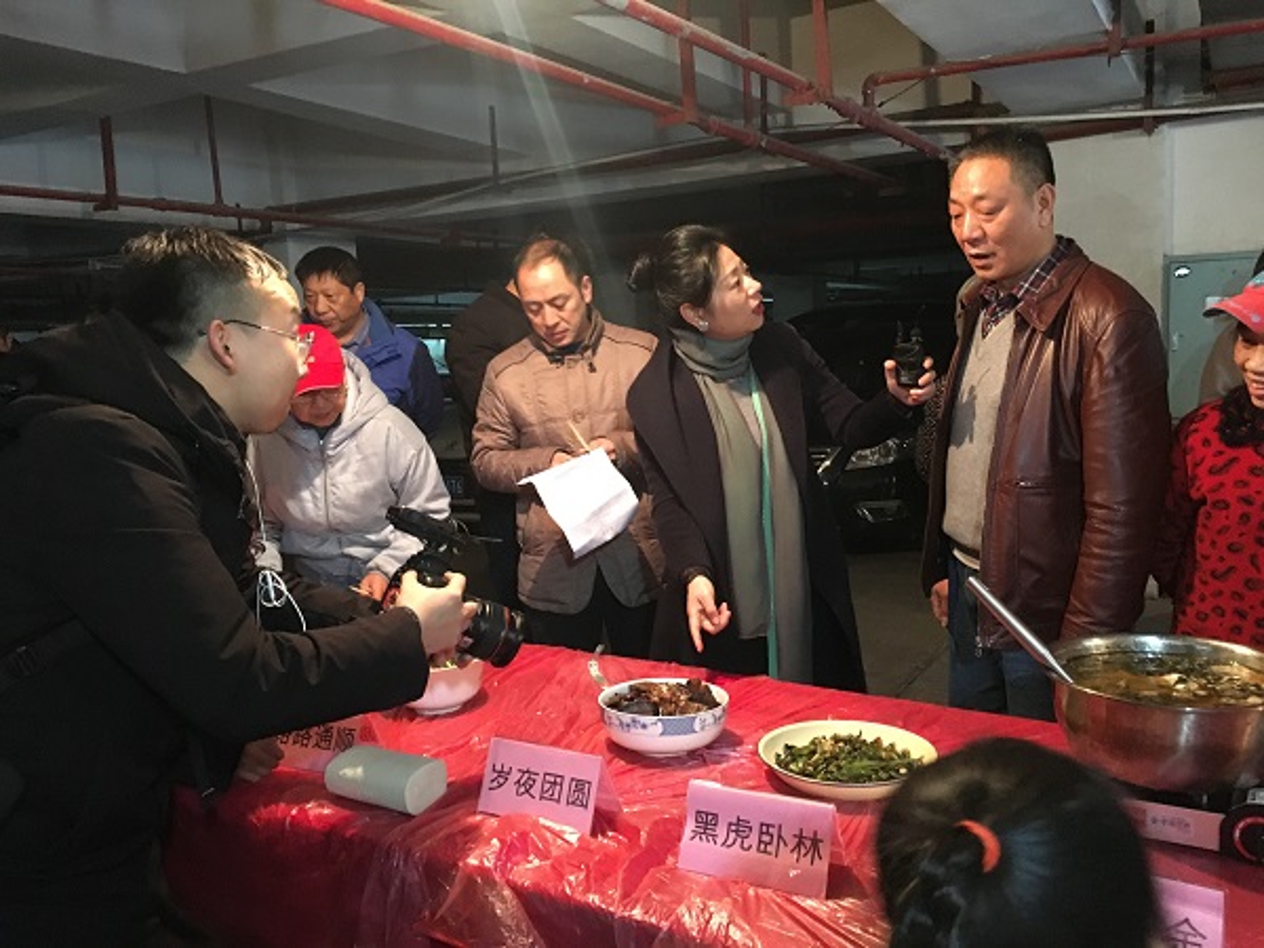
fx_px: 1059
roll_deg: +0.9
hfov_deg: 61.7
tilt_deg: -7.1
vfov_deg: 48.2
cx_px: 632
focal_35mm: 29
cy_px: 474
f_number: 2.2
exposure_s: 1/17
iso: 320
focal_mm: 4.15
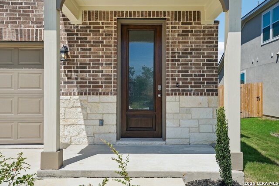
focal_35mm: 34
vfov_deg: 38.9
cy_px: 93
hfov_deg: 55.8
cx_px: 140
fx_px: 264
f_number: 8
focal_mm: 34
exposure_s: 1/640
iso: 200
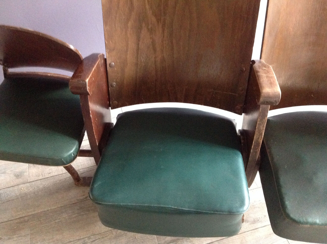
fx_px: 330
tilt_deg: -49.0
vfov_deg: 40.6
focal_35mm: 35
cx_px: 164
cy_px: 122
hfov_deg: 52.7
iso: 800
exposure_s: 1/15
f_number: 2.4
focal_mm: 4.28
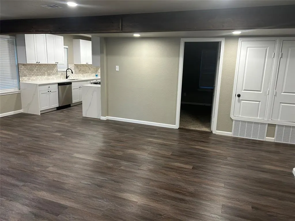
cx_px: 148
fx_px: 222
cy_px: 110
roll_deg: -1.6
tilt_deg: -12.5
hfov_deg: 67.3
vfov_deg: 53.1
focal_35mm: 26
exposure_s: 1/60
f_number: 1.5
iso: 125
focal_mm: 5.7
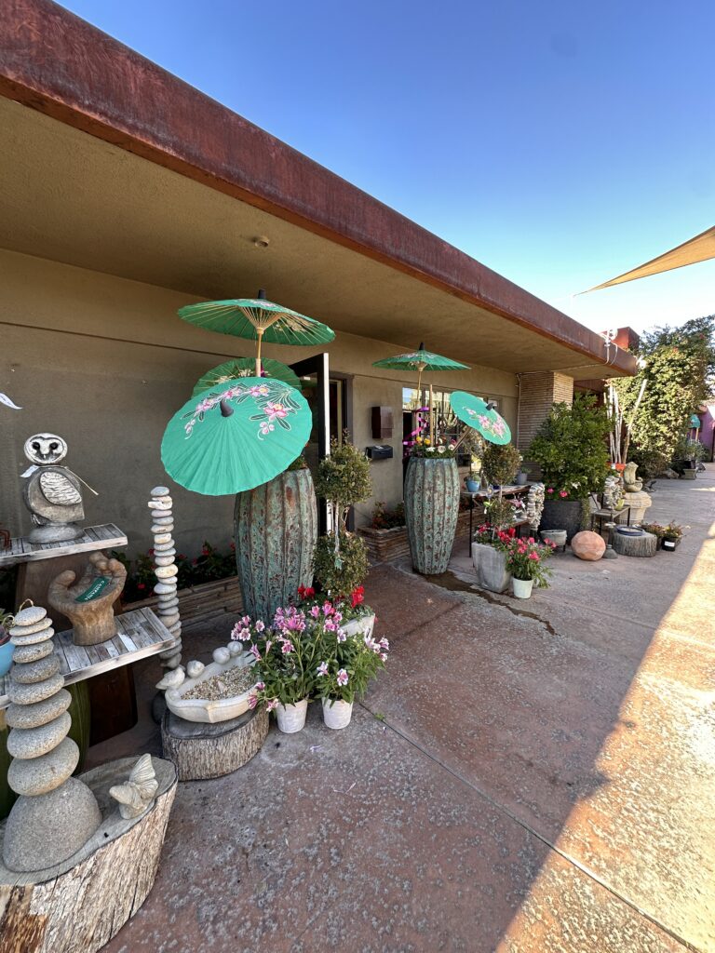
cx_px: 358
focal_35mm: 14
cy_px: 476
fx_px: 386
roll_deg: +0.4
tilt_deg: -5.5
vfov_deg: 102.1
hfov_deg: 85.7
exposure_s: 1/99
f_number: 2.2
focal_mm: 2.22
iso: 40
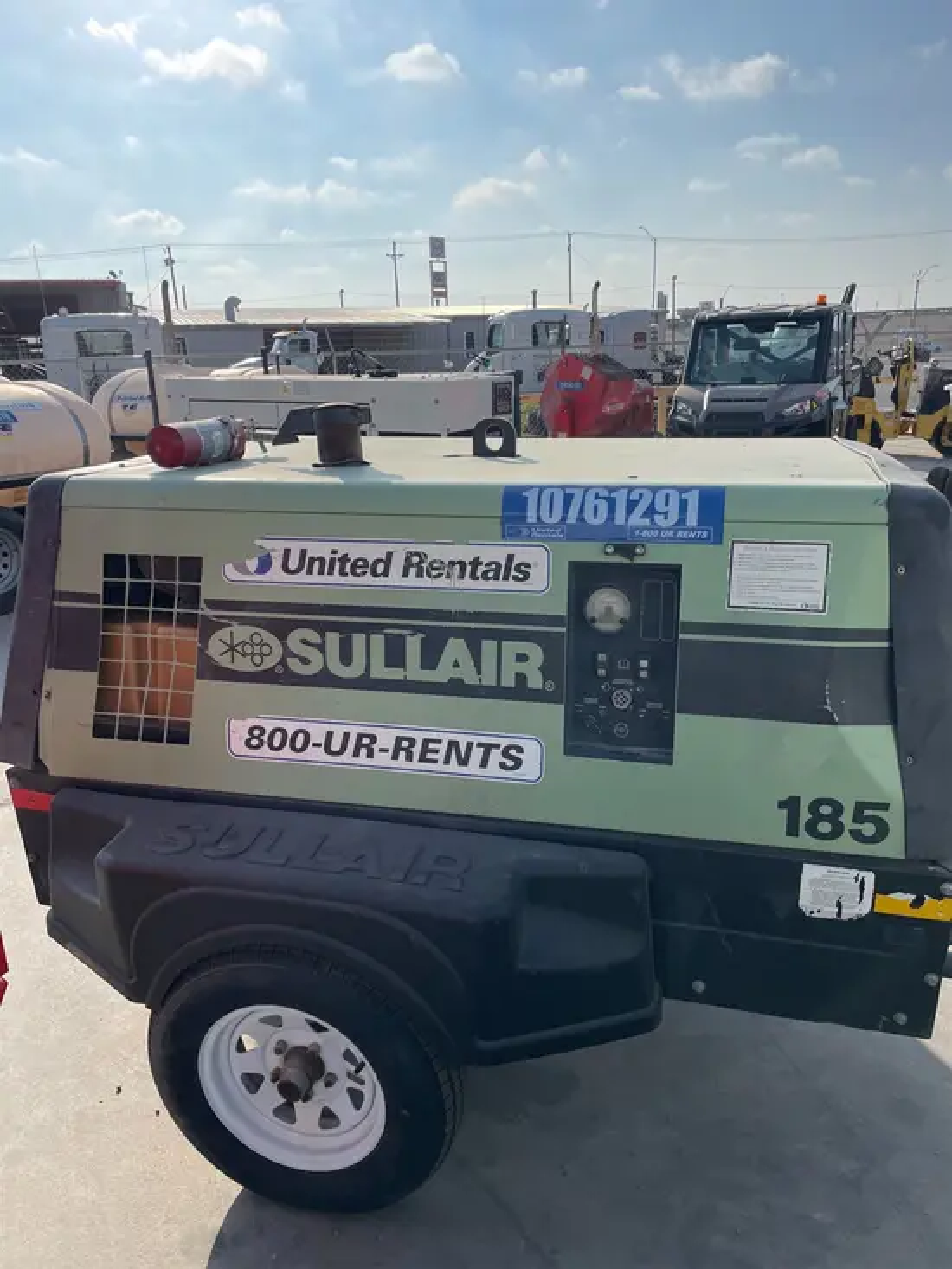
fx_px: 953
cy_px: 634
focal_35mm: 26
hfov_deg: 53.1
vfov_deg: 67.3
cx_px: 476
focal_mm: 4.2
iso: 32
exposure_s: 1/4292
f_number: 1.6
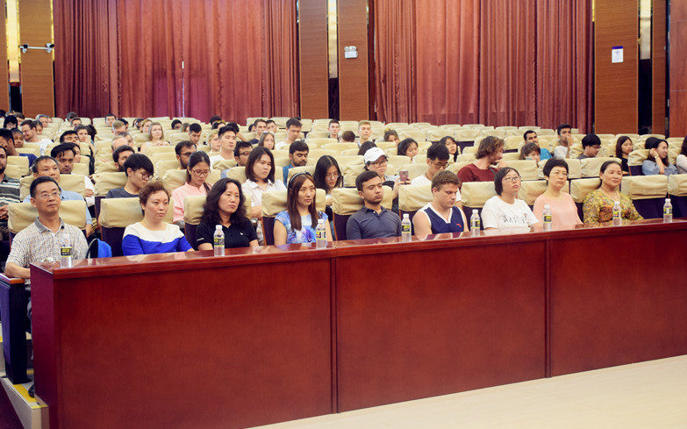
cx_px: 338
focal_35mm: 50
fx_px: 936
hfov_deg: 40.3
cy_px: 200
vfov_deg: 25.8
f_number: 4
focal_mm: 32
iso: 1400
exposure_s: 1/60
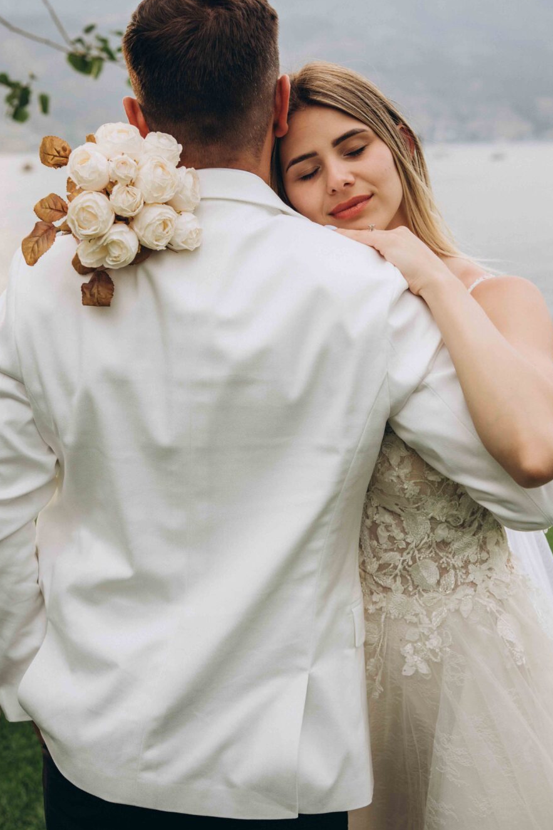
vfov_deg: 34.5
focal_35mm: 58
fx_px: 1336
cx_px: 296
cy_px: 392
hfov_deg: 23.4
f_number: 4
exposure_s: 1/200
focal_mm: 50
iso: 125
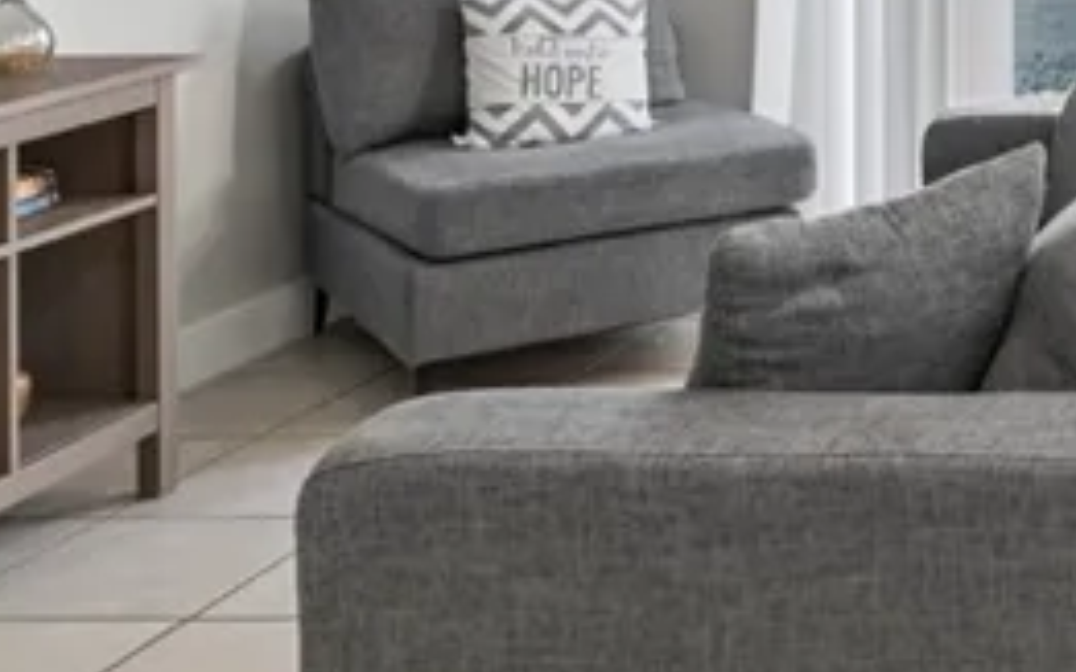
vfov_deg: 16.0
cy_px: -266
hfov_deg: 22.4
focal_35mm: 76
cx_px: 1608
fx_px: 2228
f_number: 8
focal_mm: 19
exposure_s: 1
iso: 400
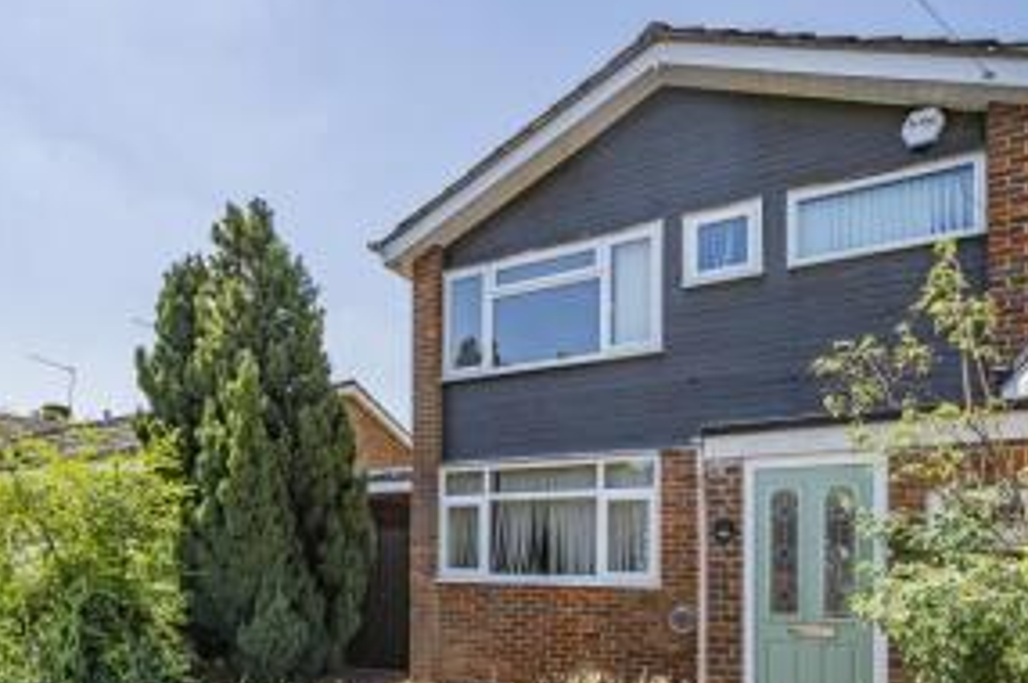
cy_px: 501
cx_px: 550
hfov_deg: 83.9
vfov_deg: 59.0
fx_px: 570
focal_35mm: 20
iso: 320
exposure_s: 1/640
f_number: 9
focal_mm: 12
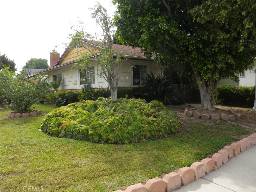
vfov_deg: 54.9
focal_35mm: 25
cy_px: 96
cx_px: 128
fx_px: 185
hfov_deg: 69.4
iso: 80
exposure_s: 1/400
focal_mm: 4.5
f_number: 3.5
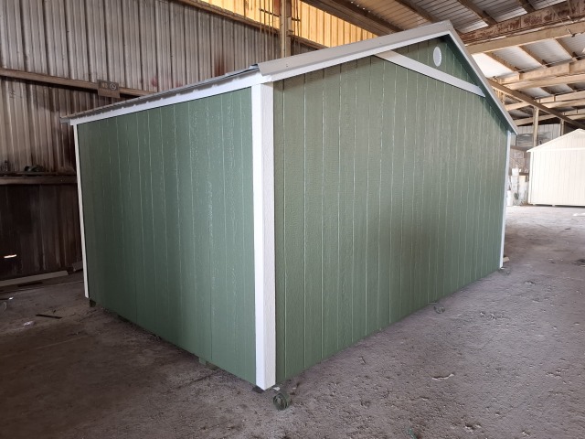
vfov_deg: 58.9
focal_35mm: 23
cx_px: 292
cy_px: 220
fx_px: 389
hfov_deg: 73.9
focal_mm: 5.54
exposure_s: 1/40
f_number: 1.8
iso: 320
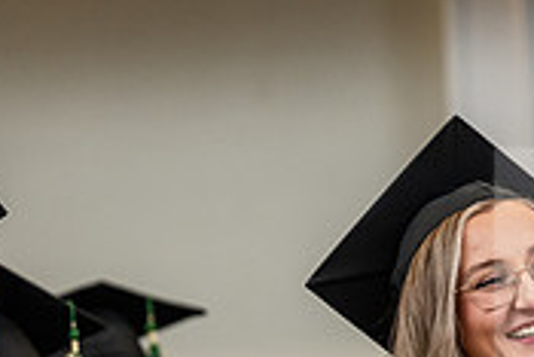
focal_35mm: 547
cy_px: 517
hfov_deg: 3.8
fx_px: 8120
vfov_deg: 2.5
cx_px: 403
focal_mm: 165
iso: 1600
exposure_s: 1/200
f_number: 3.2
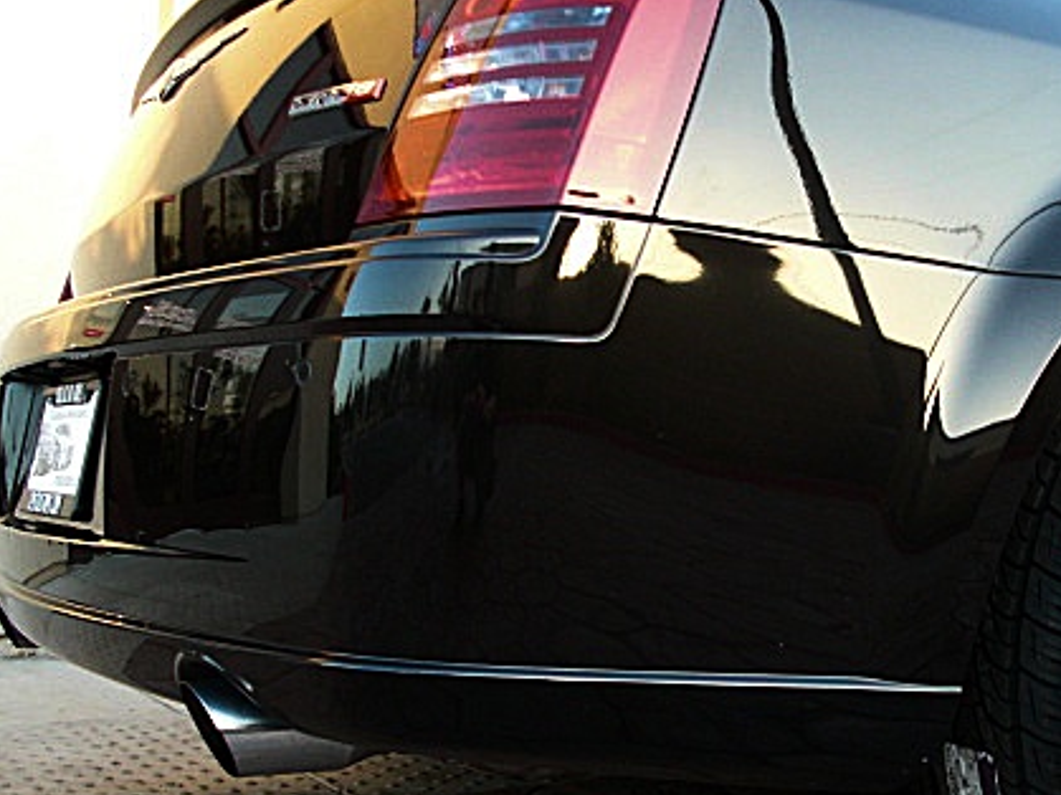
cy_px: 479
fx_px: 1685
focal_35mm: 55
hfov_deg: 34.4
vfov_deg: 26.5
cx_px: 767
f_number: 2.8
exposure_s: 1/80
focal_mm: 6.3
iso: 200
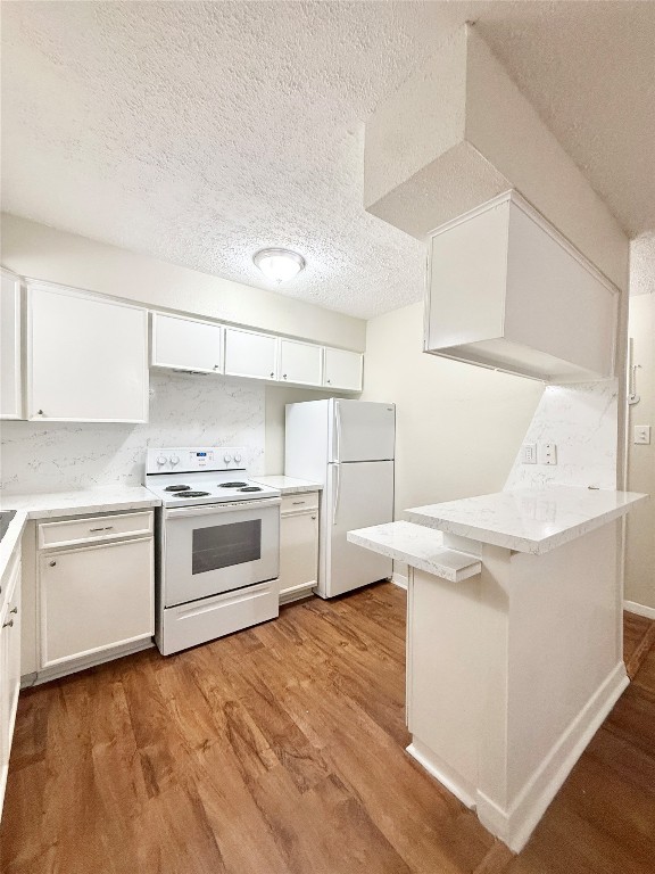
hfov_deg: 85.7
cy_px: 437
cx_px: 328
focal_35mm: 14
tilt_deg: -3.7
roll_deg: -1.0
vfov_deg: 102.1
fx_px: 353
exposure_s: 1/120
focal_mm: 2.22
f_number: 2.2
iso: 200
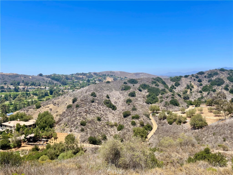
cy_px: 88
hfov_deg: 67.3
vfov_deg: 53.1
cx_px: 116
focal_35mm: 26
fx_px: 175
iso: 32
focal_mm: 5.1
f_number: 1.6
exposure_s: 1/3663
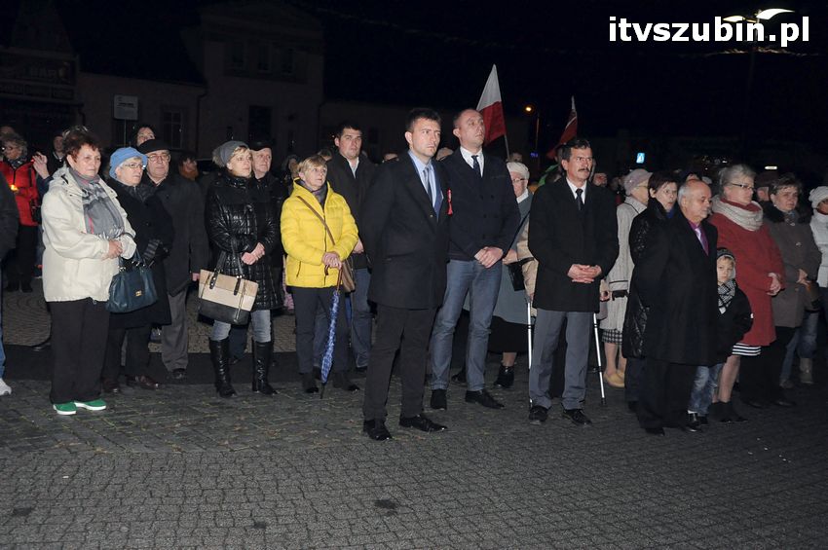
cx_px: 414
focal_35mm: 39
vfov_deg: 34.1
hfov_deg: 49.6
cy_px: 275
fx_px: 896
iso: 2500
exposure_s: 1/60
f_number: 8
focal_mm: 26
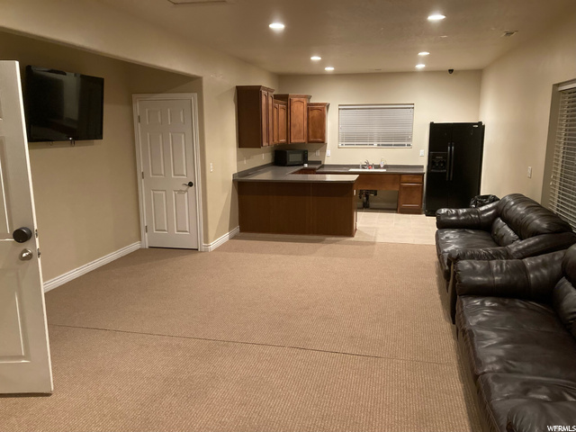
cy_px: 216
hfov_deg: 63.4
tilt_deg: -12.3
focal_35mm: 28
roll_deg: +0.7
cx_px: 288
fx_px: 466
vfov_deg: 49.7
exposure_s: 1/30
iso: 500
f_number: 1.8
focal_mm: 3.99
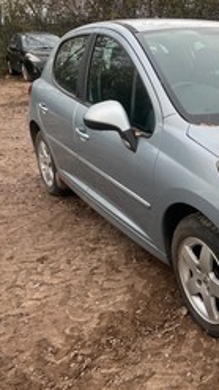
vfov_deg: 50.5
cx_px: 257
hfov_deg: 26.6
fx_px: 414
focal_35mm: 40
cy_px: 198
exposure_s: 1/216
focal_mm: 4.2
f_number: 1.6
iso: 32
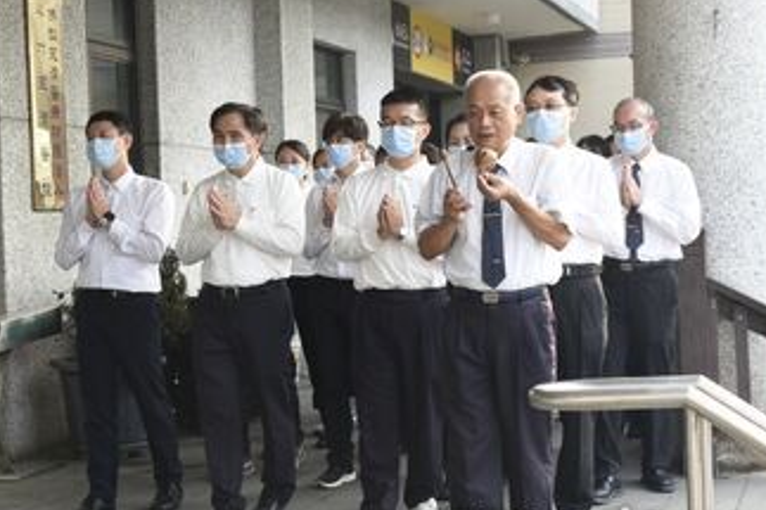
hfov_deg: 32.4
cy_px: 264
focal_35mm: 62
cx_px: 394
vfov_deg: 21.9
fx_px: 1318
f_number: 5.6
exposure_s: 1/125
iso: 800
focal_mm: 50
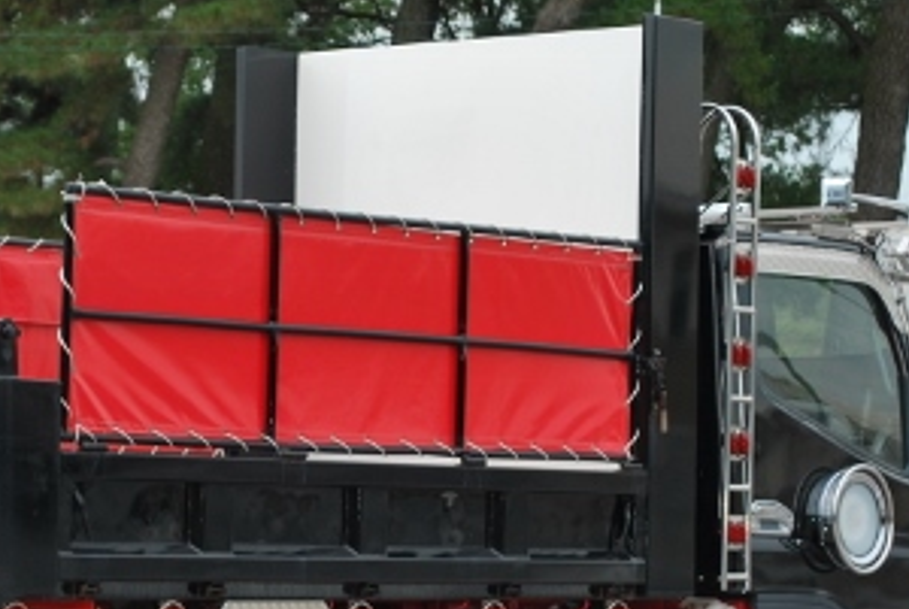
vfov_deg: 7.8
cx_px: 227
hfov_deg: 11.6
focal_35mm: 176
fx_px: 4452
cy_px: 433
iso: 110
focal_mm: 55
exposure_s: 1/125
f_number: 5.6
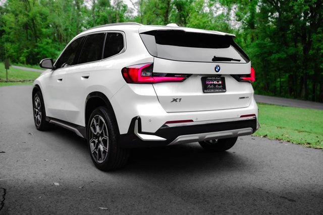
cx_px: 162
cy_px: 108
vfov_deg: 35.1
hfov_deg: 50.7
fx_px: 341
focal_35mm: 38
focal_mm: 38
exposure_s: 1/500
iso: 400
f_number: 4
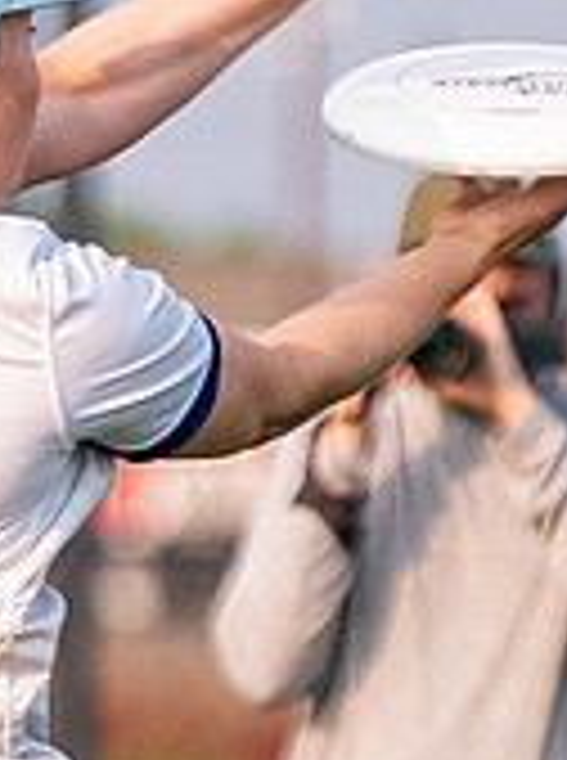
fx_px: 43670
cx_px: 135
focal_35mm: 1992
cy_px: 708
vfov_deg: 1.0
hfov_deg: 0.7
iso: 640
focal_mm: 200
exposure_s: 1/2500
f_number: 4
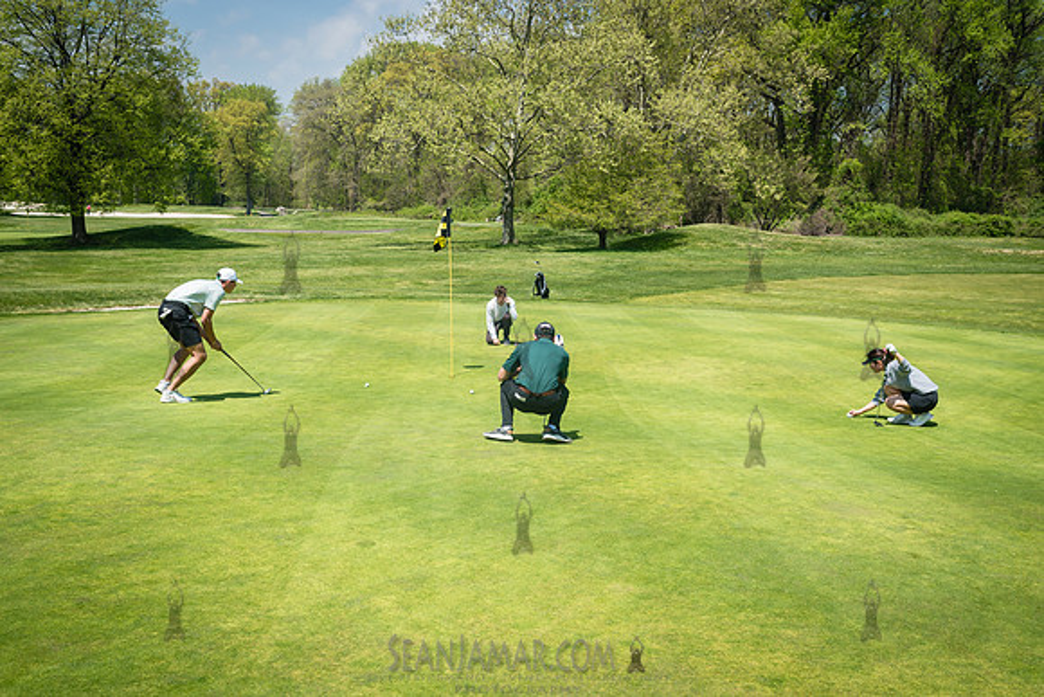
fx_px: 1017
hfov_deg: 54.3
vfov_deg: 37.8
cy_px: 348
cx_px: 522
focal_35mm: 35
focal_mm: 35
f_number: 7.1
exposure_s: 1/500
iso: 200
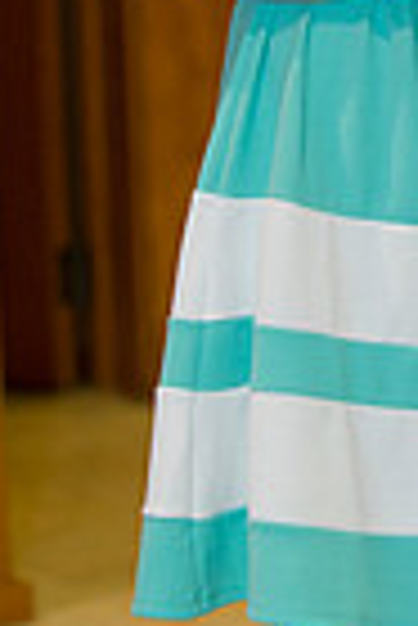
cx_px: 623
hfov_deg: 6.0
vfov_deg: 9.0
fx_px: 3926
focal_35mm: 226
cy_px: -59
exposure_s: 1/100
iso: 1600
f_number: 2.8
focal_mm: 70
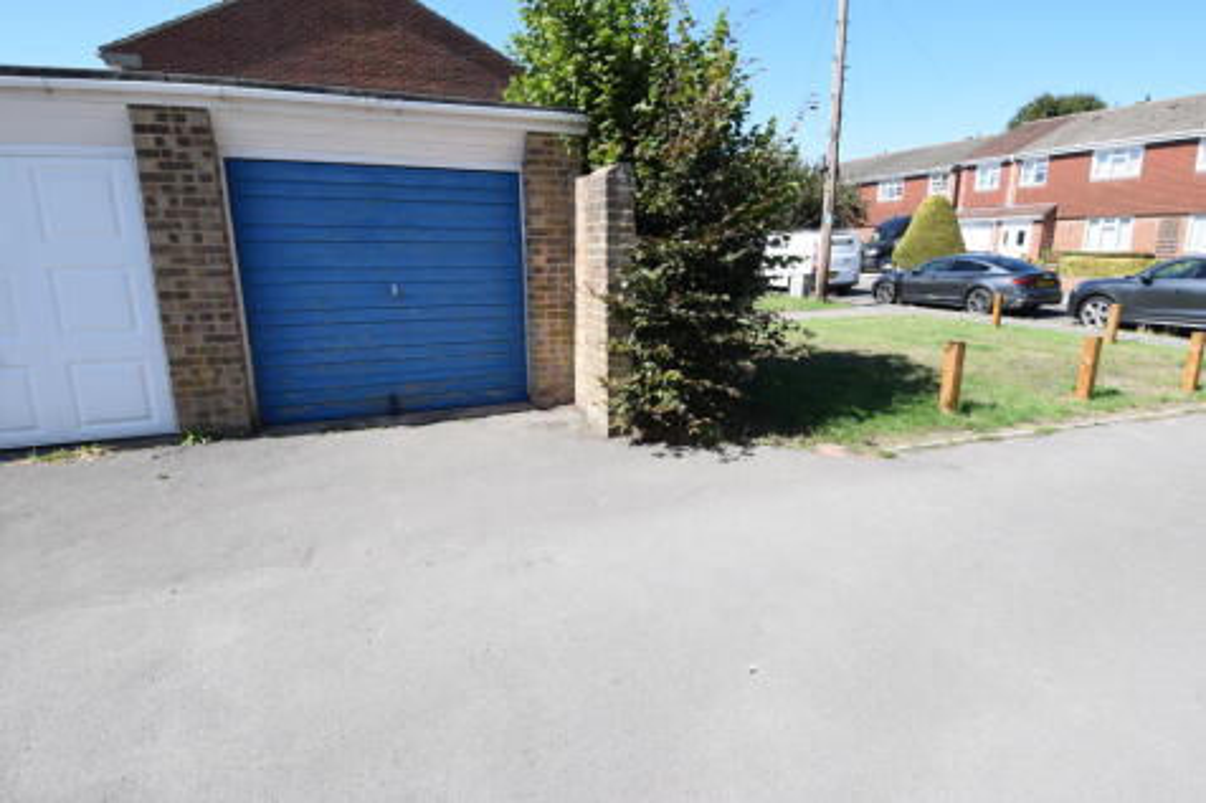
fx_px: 603
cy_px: 402
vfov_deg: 67.3
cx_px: 603
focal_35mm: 18
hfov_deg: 90.0
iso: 200
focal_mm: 12
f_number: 9
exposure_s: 1/320
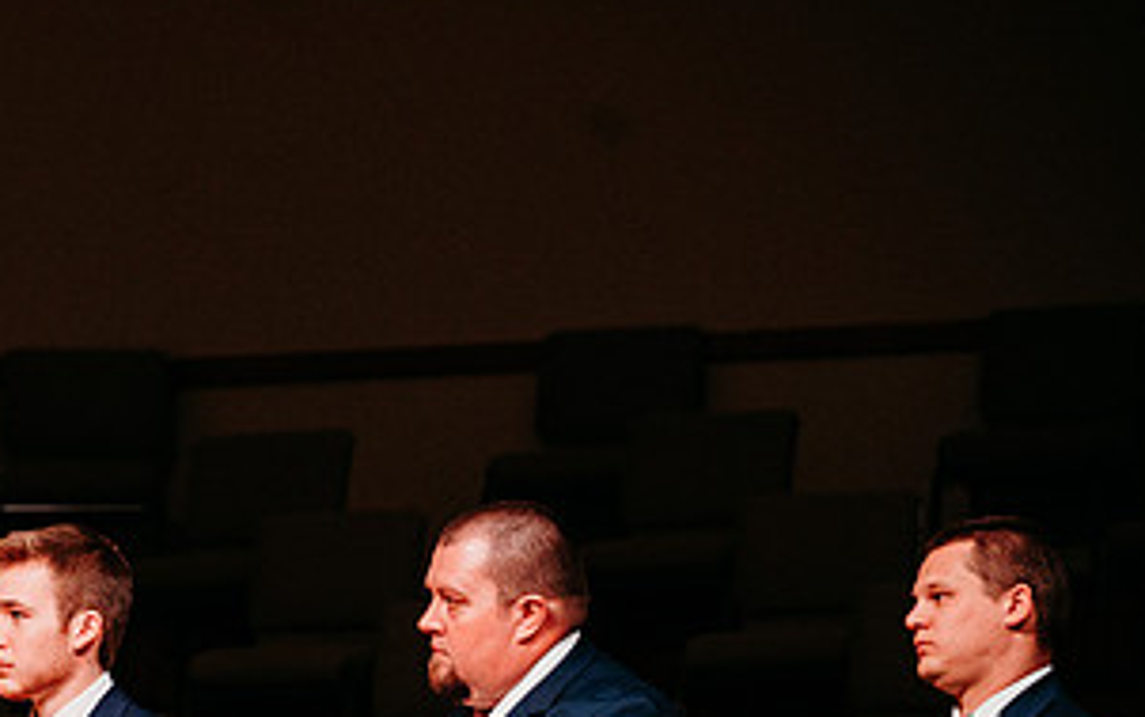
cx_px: 87
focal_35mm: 235
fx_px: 7336
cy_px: 685
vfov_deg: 5.6
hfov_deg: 8.9
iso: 2500
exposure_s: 1/125
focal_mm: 120
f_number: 4
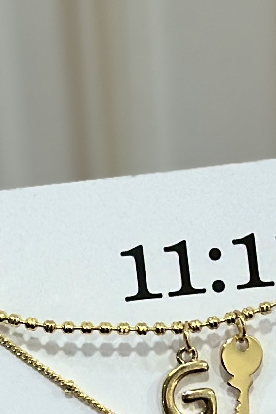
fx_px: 1518
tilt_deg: -43.7
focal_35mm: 132
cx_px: 215
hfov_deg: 10.4
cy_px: 446
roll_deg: -2.6
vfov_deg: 15.2
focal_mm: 6.86
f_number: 1.78
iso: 100
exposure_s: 1/60
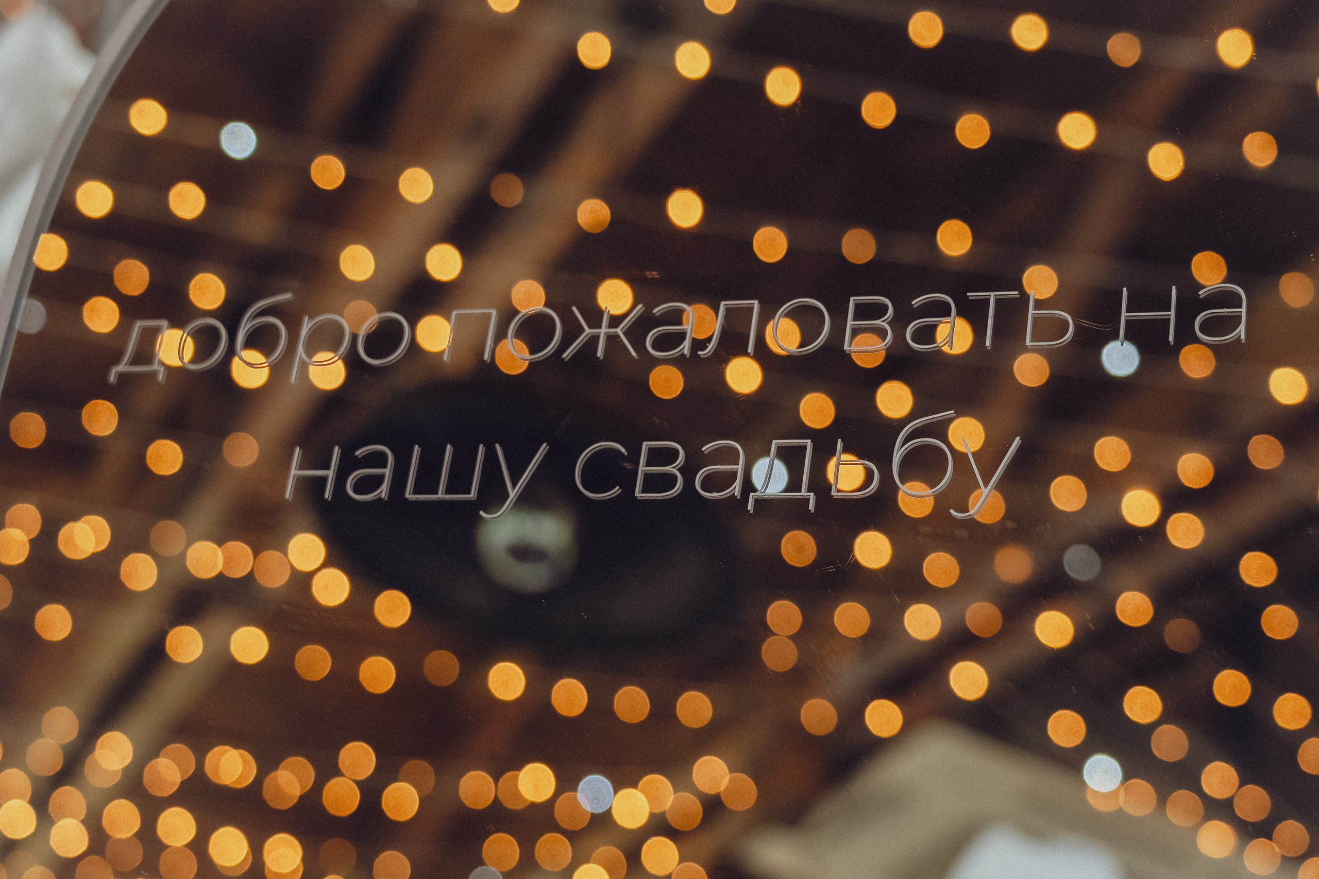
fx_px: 2374
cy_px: 471
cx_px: 633
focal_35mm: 65
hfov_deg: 31.0
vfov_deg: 21.0
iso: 1000
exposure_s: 1/100
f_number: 4
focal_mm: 51
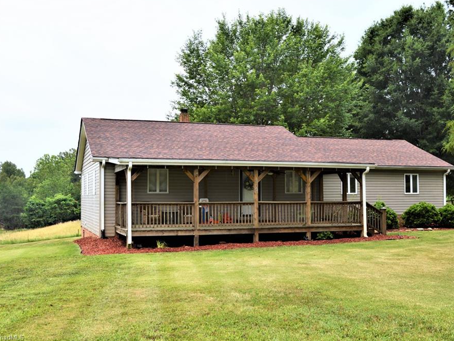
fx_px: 525
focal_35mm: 40
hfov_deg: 46.7
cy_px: 167
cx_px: 251
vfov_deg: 36.0
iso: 100
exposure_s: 1/200
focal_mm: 24
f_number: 5.6
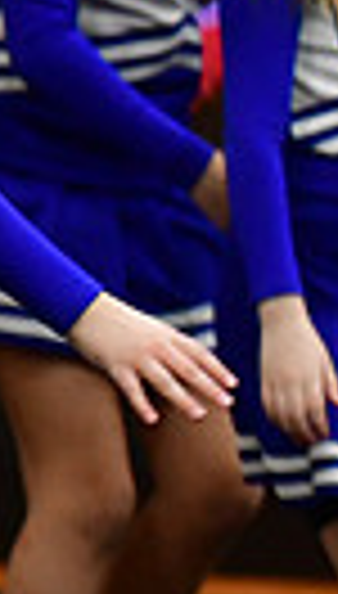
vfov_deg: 1.6
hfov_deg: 0.9
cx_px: 1190
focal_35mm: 1376
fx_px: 21758
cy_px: 227
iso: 4000
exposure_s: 1/800
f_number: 2.8
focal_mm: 200
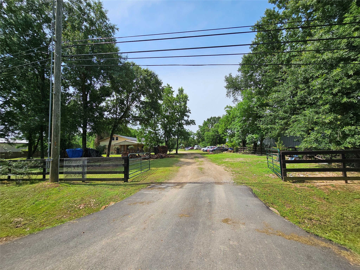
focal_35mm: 13
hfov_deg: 106.2
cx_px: 180
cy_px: 135
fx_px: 135
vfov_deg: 89.9
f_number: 2.2
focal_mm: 2.2
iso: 50
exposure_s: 1/2586
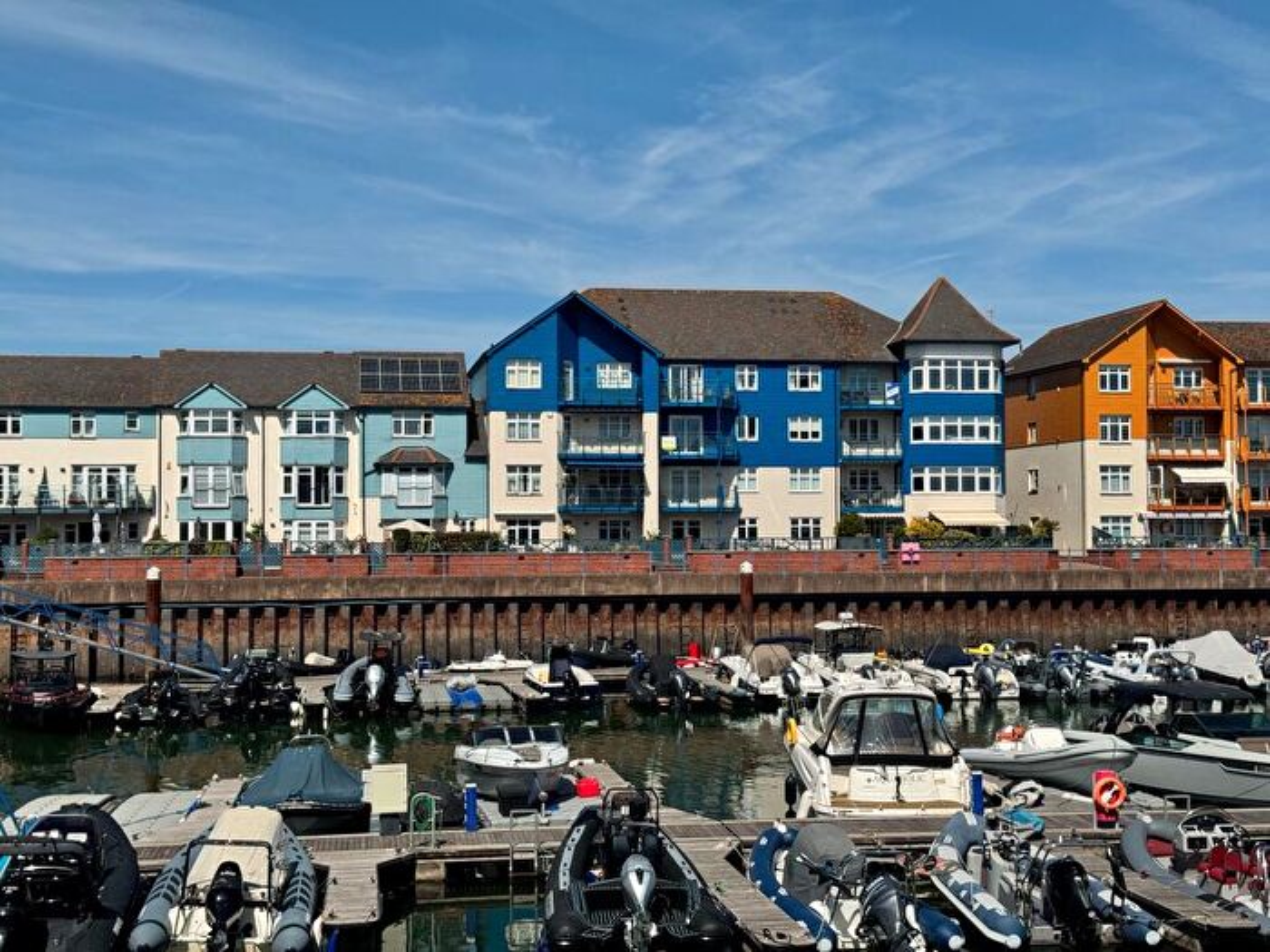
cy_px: 476
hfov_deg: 39.7
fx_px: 1761
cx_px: 635
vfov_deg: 30.3
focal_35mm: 48
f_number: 1.78
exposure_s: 1/7937
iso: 64
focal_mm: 6.76
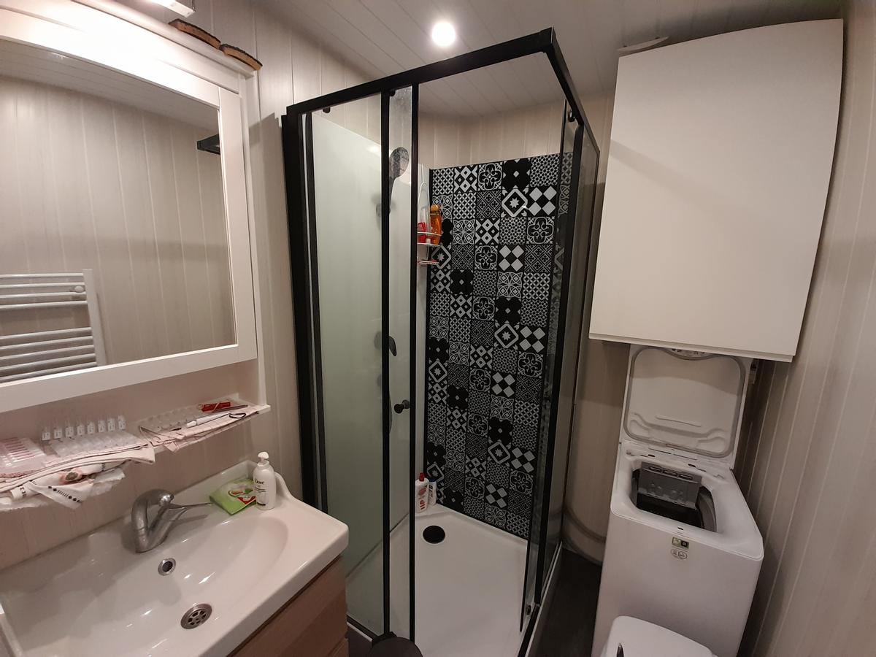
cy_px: 328
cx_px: 438
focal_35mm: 13
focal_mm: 1.42
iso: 250
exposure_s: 1/25
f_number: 2.2
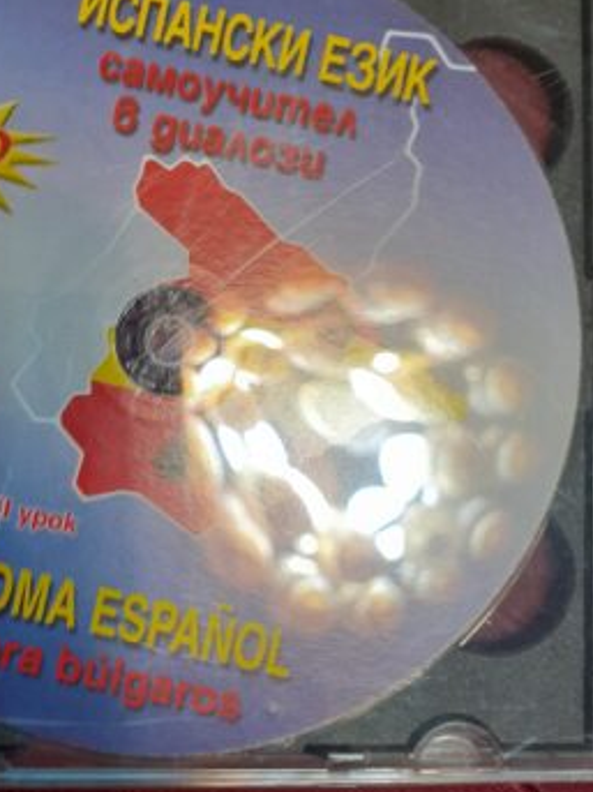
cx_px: 171
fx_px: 960
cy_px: 334
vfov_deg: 44.7
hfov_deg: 33.8
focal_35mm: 42
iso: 100
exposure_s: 1/50
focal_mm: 3.6
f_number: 1.9
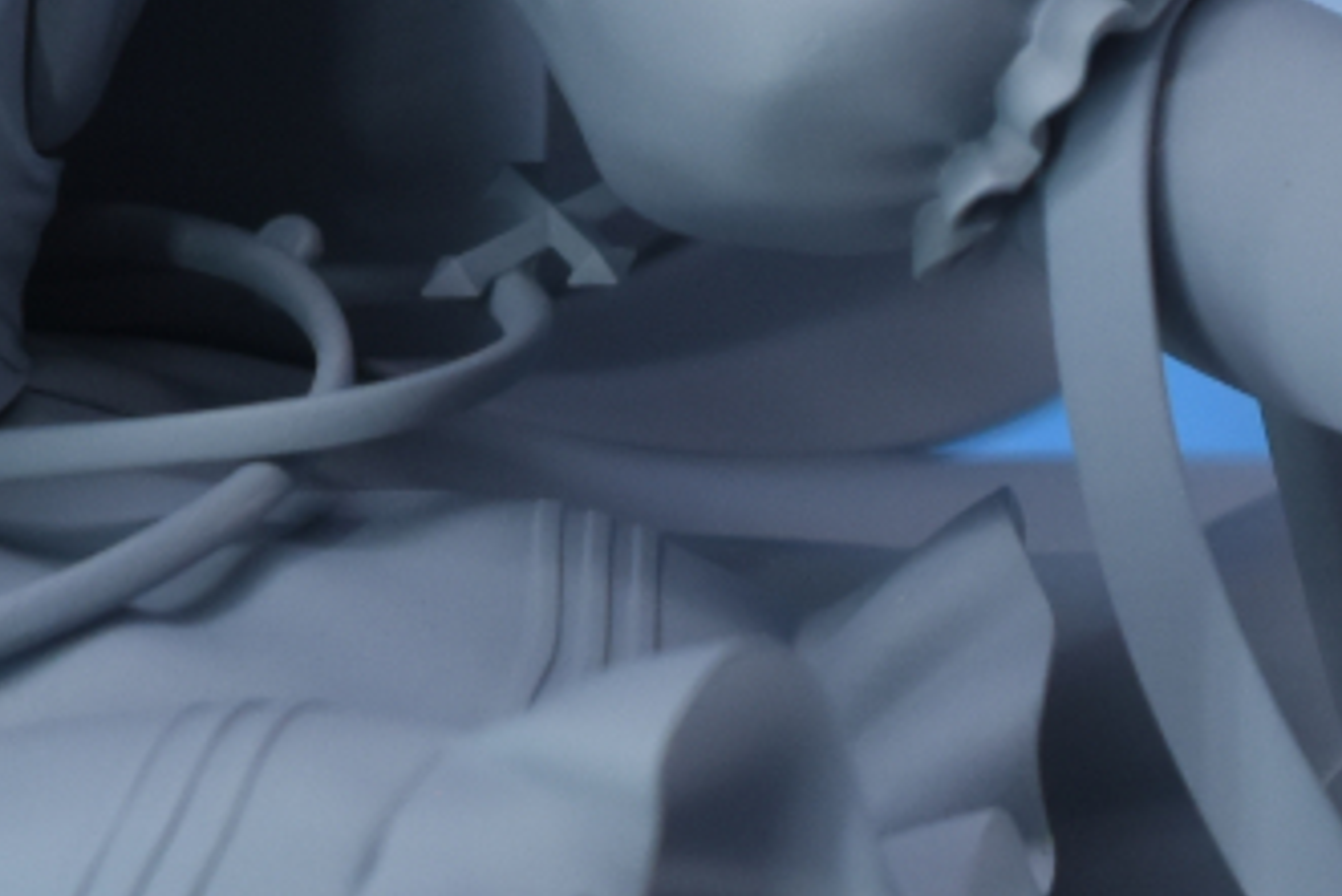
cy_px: -612
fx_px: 15045
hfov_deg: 5.1
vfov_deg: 3.4
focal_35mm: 403
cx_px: 191
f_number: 8
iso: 640
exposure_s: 1/200
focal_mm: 55
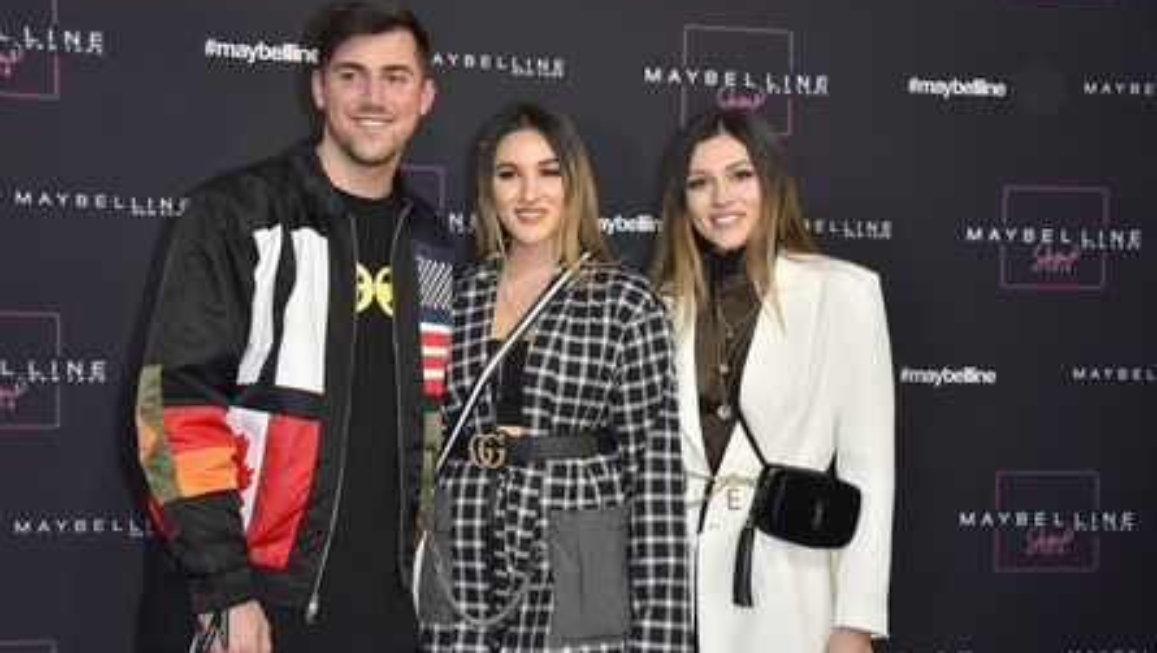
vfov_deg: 22.7
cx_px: 584
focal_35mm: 53
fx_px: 1627
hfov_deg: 39.1
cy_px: 359
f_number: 5.6
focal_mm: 50
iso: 640
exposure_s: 1/160
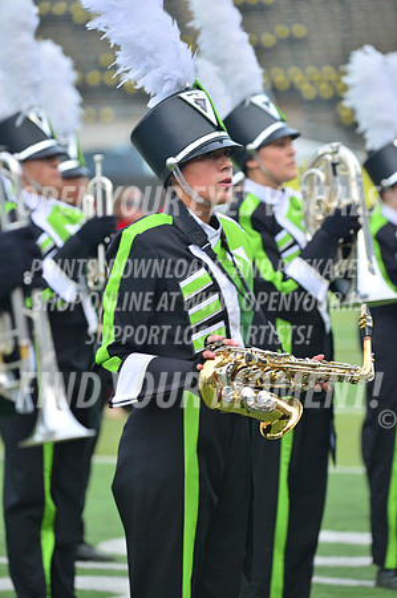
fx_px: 3647
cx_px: 198
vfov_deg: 9.4
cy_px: 299
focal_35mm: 220
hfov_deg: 6.2
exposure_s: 1/400
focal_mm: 220
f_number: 5.6
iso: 200
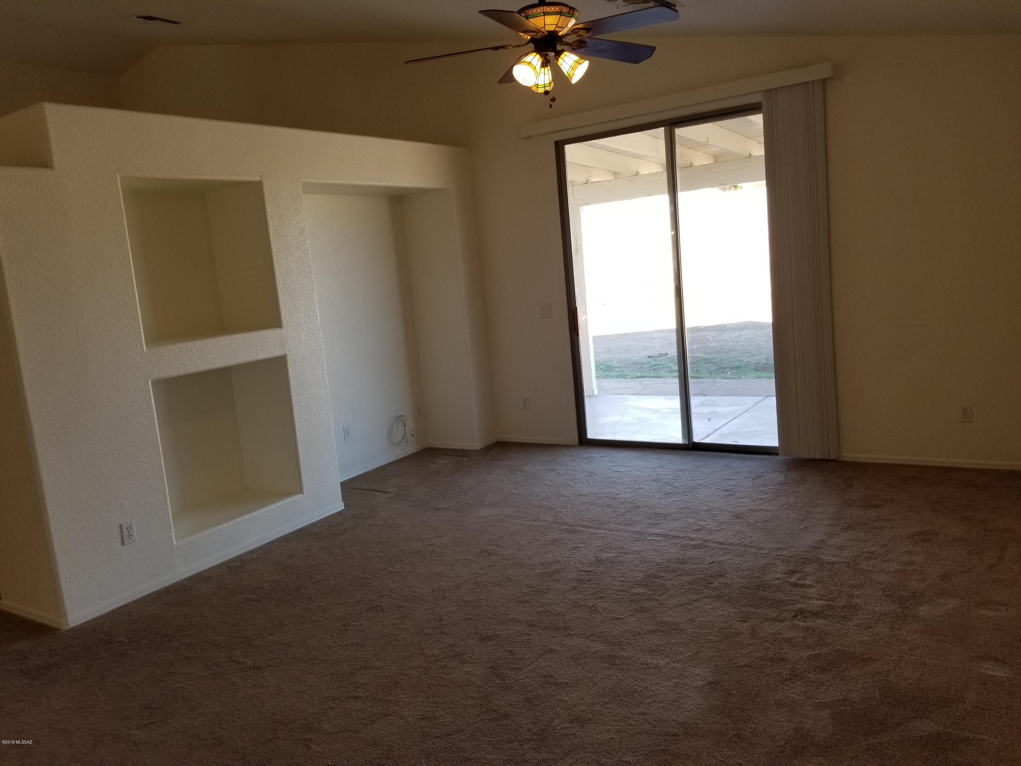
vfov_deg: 53.1
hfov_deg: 67.3
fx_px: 767
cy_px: 383
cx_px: 510
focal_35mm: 26
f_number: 1.7
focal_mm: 4.3
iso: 64
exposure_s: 1/120
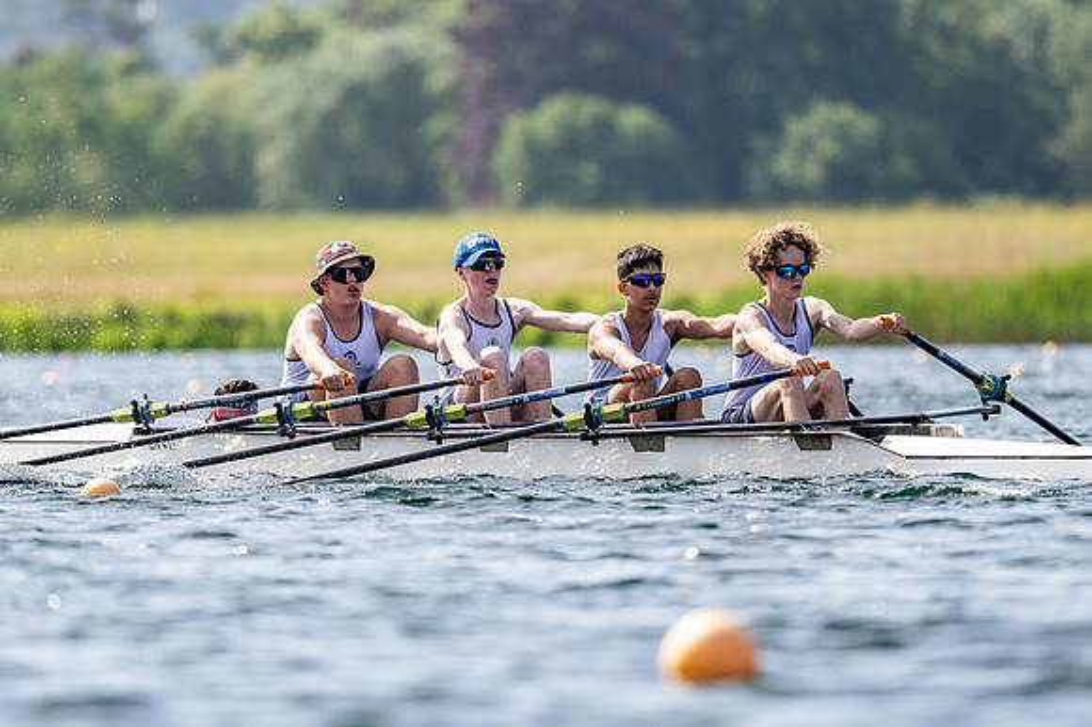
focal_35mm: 600
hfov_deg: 3.4
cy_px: 364
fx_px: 18189
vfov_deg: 2.3
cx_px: 546
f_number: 4.5
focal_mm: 400
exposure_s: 1/2500
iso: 250
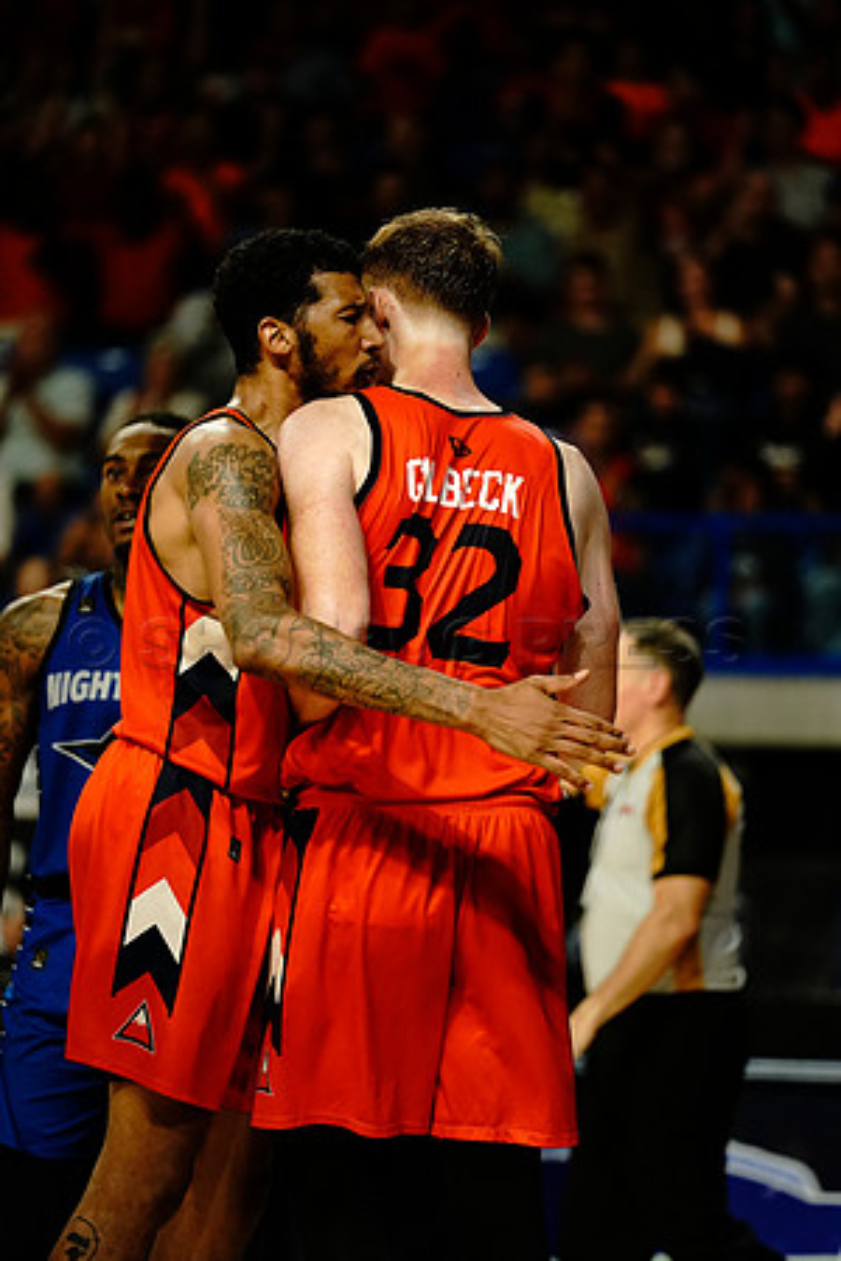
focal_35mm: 195
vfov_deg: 10.5
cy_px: 630
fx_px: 6833
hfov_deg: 7.0
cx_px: 420
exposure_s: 1/1600
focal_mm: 195
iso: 4000
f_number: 2.8
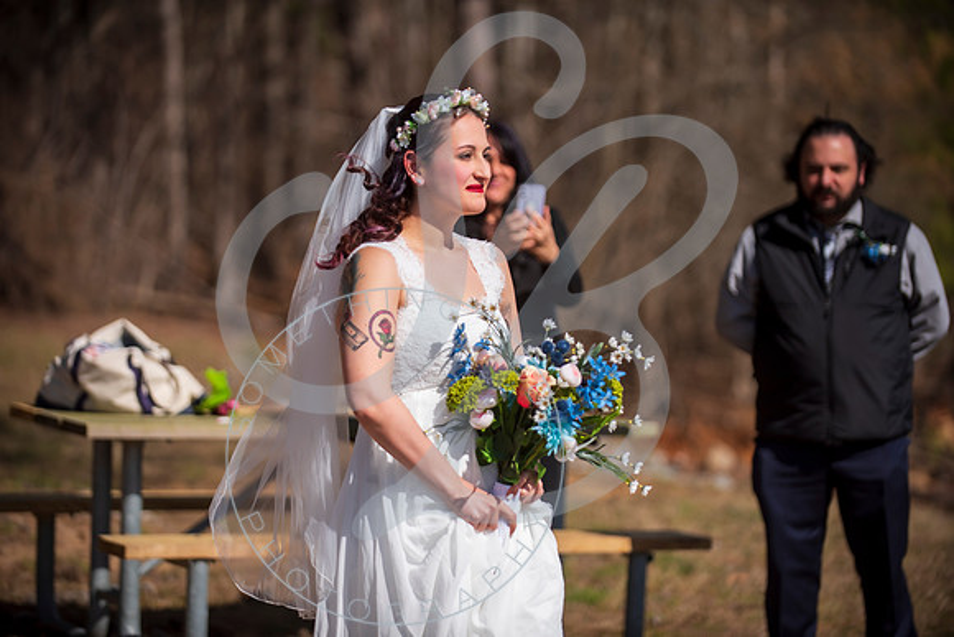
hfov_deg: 15.8
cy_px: 318
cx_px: 477
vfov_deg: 10.6
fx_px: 3446
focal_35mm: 130
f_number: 2.8
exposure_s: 1/4000
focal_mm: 130
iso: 100
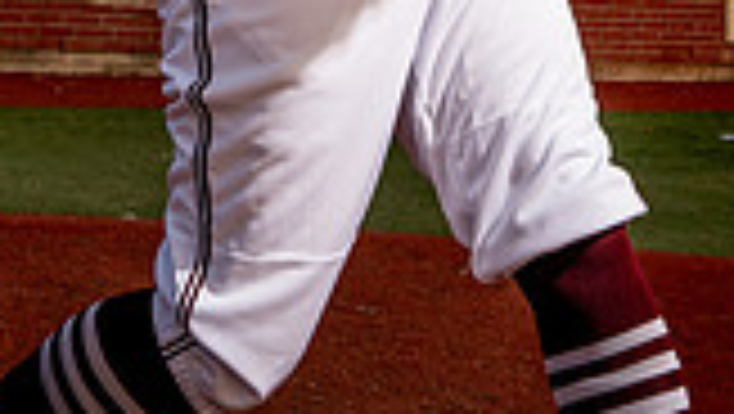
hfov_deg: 21.1
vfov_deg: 10.8
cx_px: 284
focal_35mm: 101
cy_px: -472
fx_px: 1967
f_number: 6.3
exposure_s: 1/250
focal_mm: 35
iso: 500
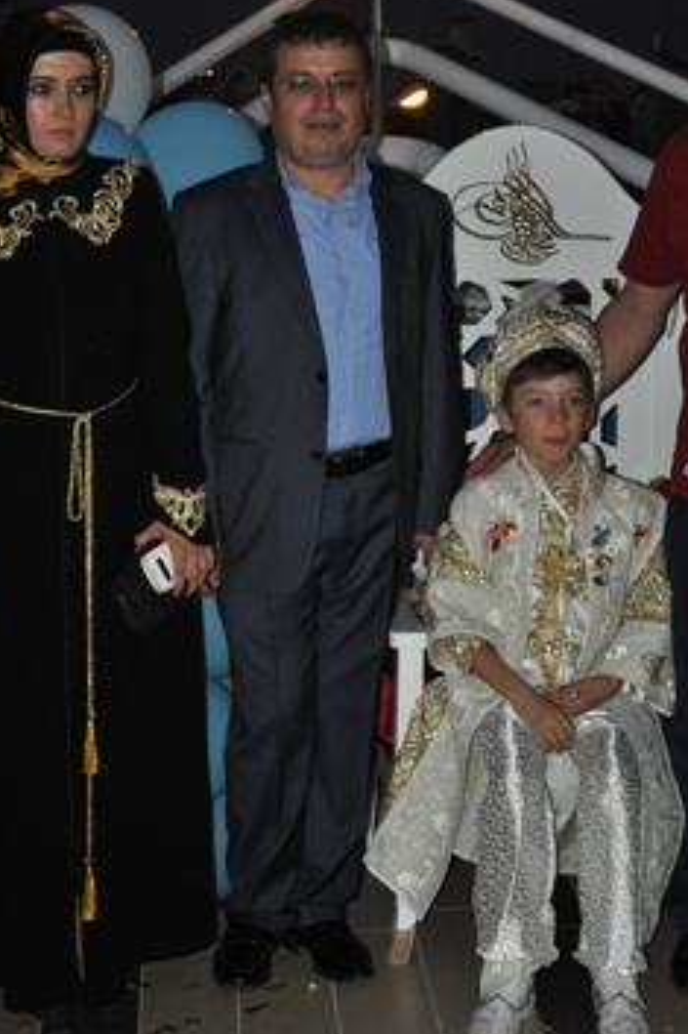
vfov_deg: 23.8
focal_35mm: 86
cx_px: 313
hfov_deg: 15.9
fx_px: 2457
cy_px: 495
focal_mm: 45
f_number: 5.3
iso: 800
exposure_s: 1/60
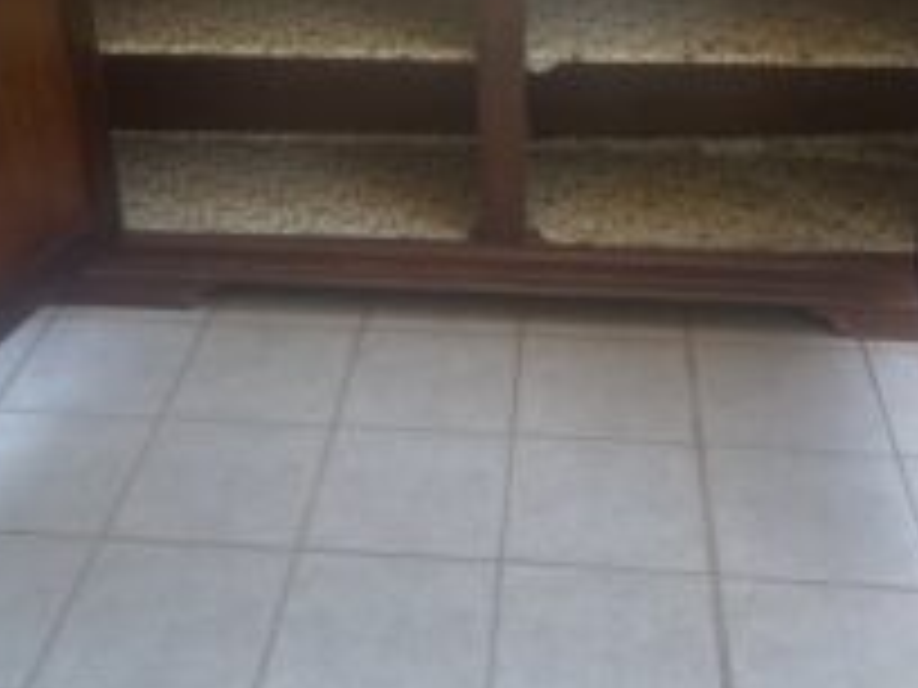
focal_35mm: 51
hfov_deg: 37.4
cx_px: 396
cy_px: 117
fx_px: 1352
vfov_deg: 27.9
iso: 32
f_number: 1.6
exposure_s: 1/175
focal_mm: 4.2
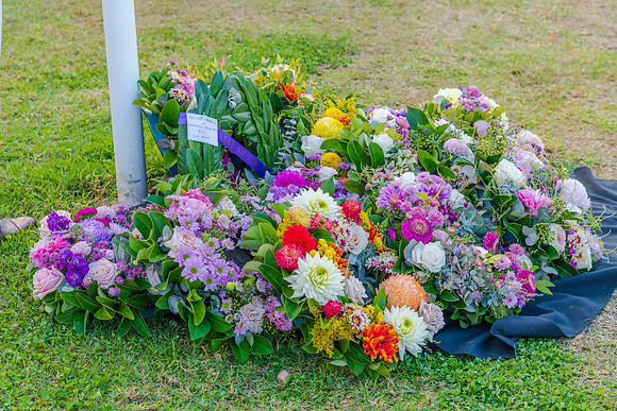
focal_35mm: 78
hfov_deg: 26.0
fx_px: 1337
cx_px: 308
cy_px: 206
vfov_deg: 17.5
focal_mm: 78
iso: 400
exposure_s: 1/125
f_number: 7.1
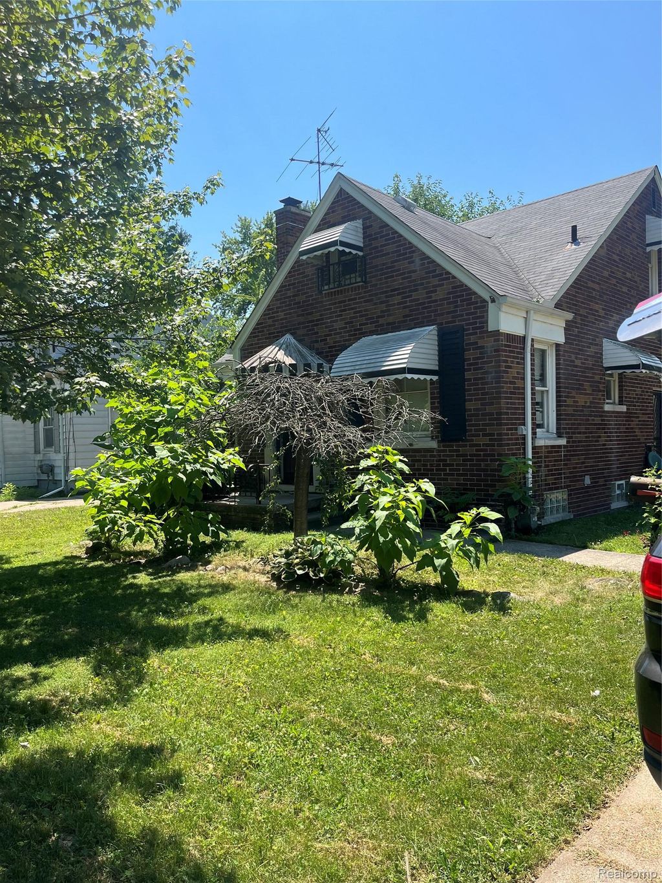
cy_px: 442
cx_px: 331
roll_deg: +1.7
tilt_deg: +1.7
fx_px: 663
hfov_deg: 53.1
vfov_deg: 67.3
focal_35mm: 26
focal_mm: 5.1
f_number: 1.6
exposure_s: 1/1992
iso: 50
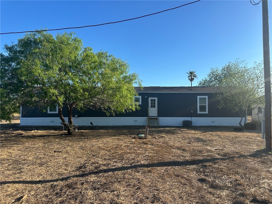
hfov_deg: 71.6
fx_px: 189
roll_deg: -0.3
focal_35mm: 24
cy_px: 102
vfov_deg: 56.8
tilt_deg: +2.8
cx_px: 136
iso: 80
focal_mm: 6.86
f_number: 1.78
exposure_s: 1/2660
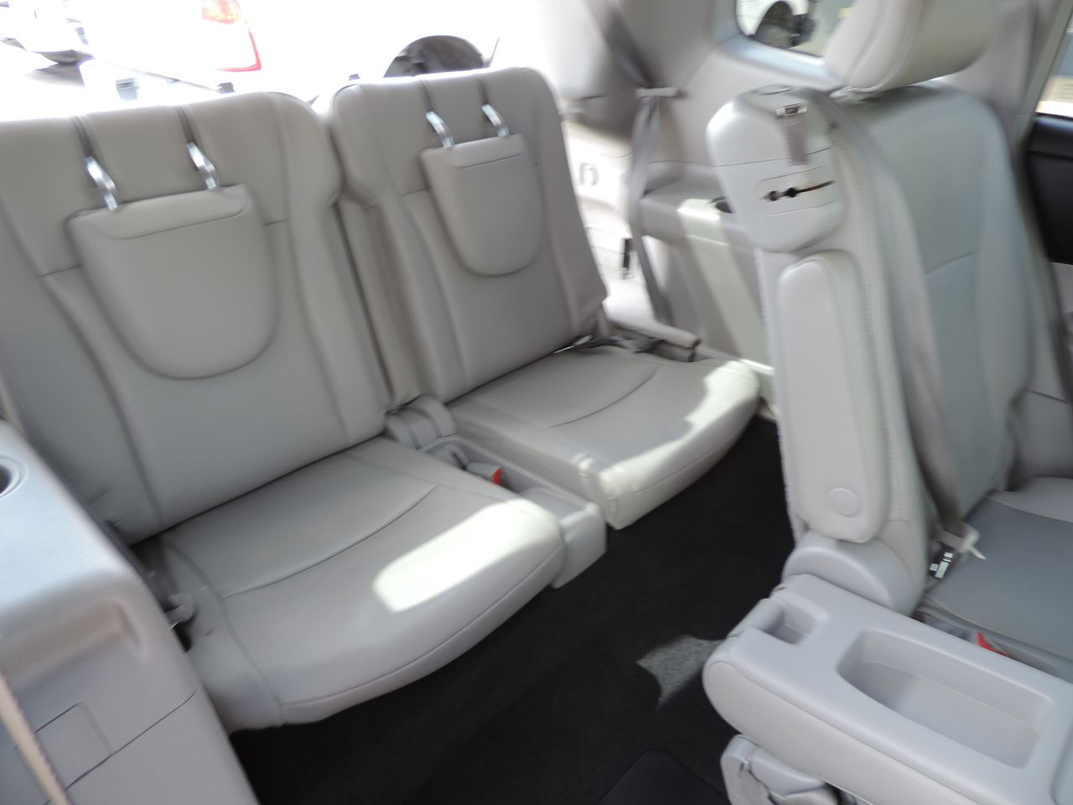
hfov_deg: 71.6
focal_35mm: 24
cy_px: 402
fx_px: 744
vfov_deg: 56.8
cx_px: 536
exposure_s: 1/40
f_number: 3
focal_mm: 4.3
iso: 80
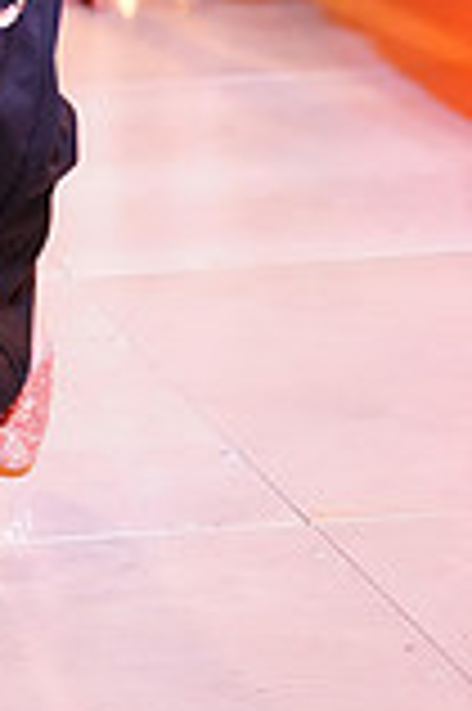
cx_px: -276
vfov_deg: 6.3
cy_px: -297
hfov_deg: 4.2
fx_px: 6366
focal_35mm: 323
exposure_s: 1/500
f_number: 2.8
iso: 5000
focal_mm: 88
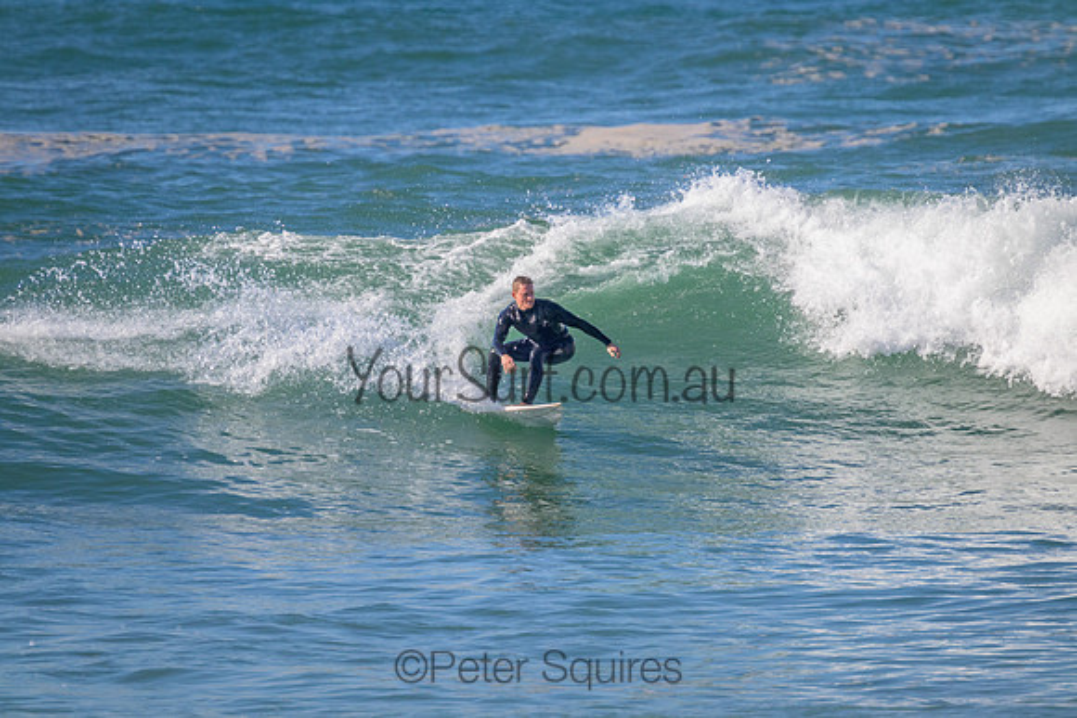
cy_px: 359
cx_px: 538
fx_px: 23938
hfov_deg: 2.6
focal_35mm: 800
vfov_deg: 1.7
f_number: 11
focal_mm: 800
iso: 1400
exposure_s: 1/2000
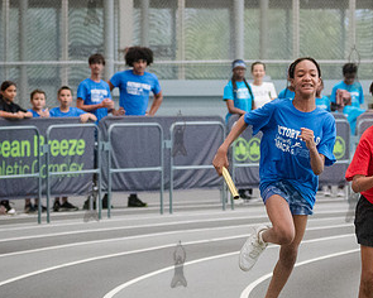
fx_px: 2881
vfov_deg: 5.9
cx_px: 309
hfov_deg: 7.4
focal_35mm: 261
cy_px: 157
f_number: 4
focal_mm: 86
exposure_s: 1/1000
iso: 6400
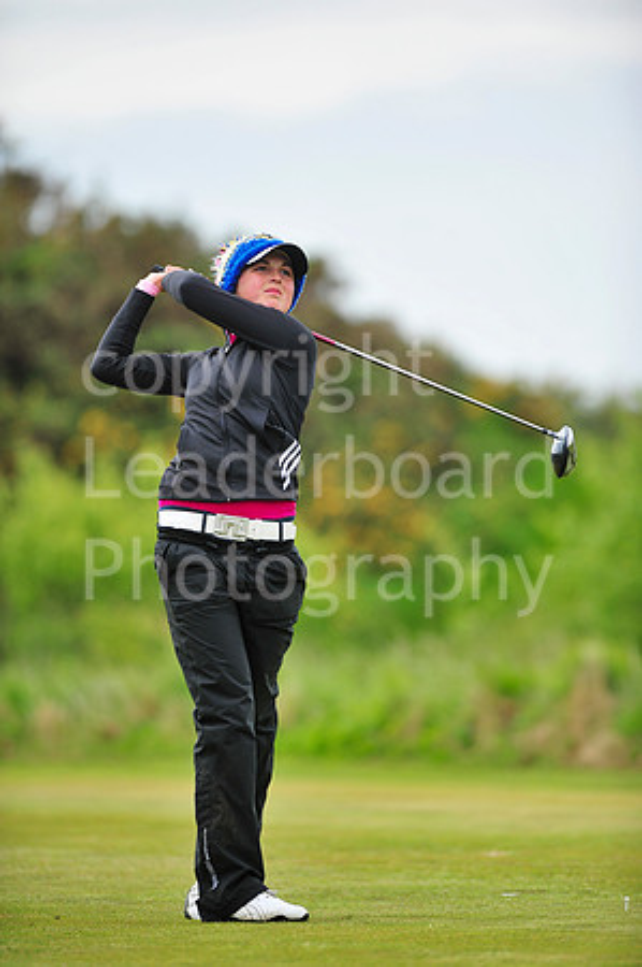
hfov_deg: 4.6
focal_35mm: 300
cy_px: 484
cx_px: 321
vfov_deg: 6.9
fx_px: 8043
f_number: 4
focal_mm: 300
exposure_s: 1/3200
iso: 400
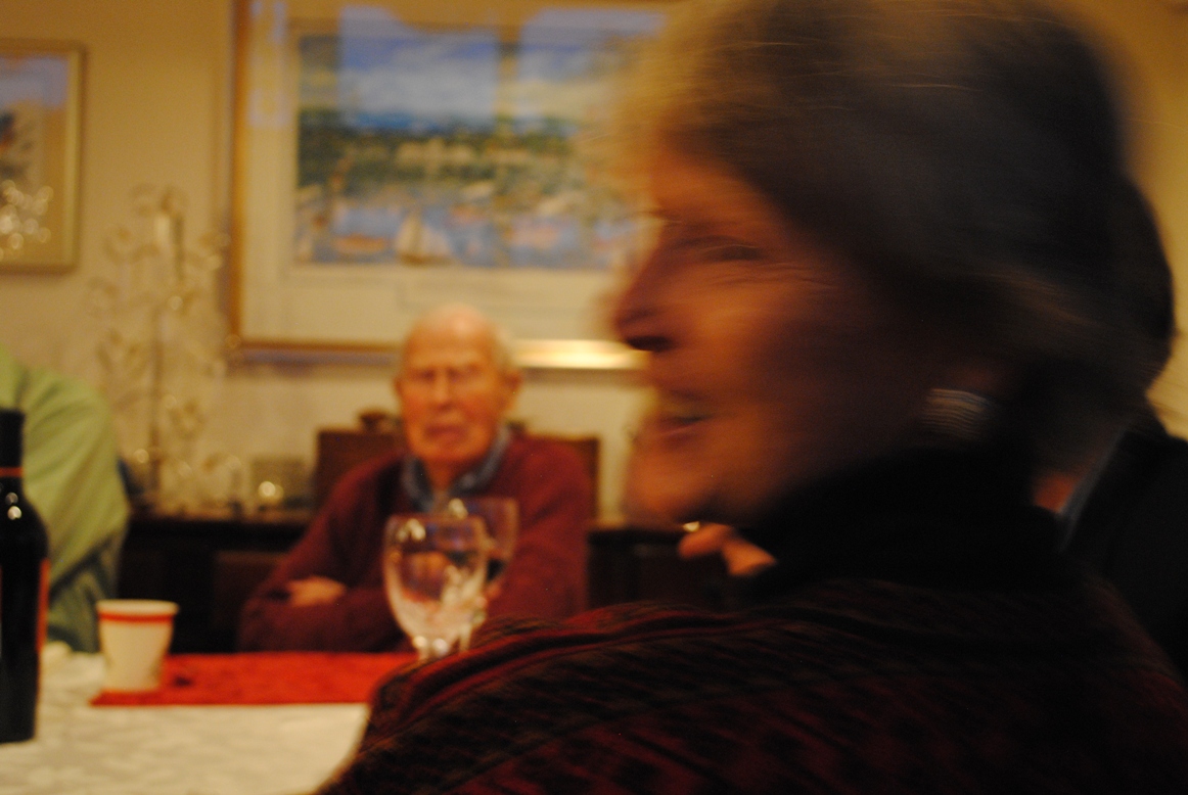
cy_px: 398
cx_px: 594
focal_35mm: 48
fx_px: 1586
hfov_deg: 41.1
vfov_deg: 28.2
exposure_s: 1/6
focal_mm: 32
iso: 800
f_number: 4.8
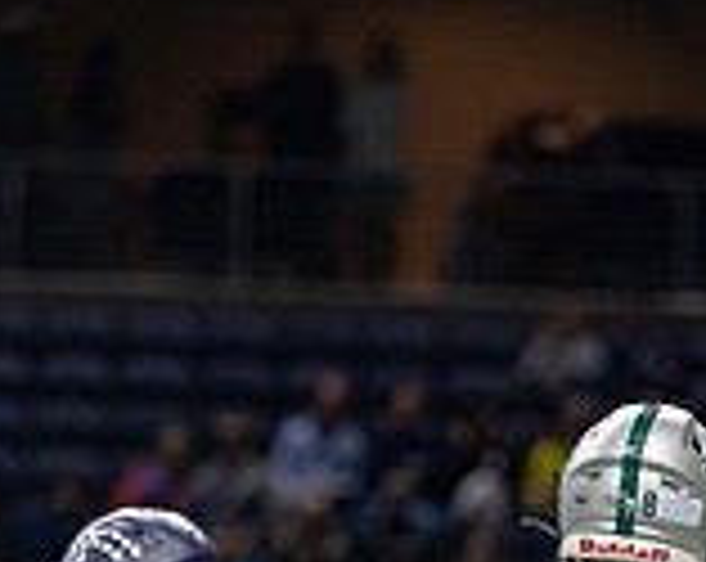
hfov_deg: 3.4
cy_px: 859
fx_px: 11867
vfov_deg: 2.7
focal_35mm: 569
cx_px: 549
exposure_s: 1/1000
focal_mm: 153
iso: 2000
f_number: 2.8
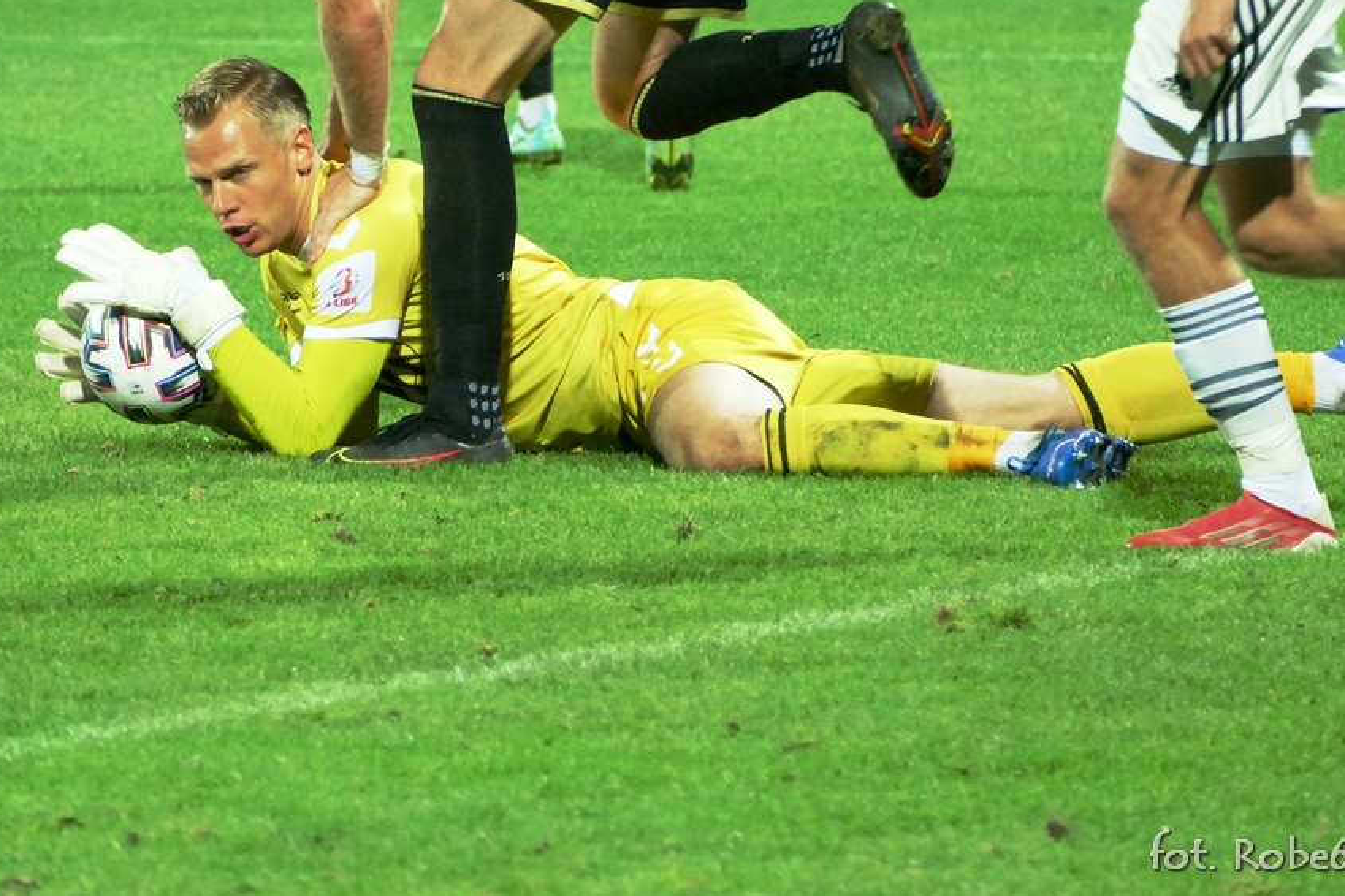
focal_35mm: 542
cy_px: 295
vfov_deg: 2.5
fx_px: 20248
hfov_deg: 3.8
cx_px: 507
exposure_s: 1/500
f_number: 4
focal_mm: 146
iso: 3200
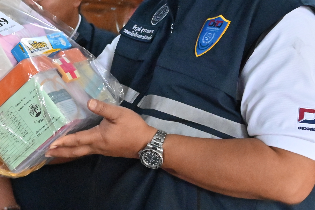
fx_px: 848
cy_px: 31
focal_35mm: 97
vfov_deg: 14.0
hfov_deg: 20.5
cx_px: 21
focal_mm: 31
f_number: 4
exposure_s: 1/640
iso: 6400
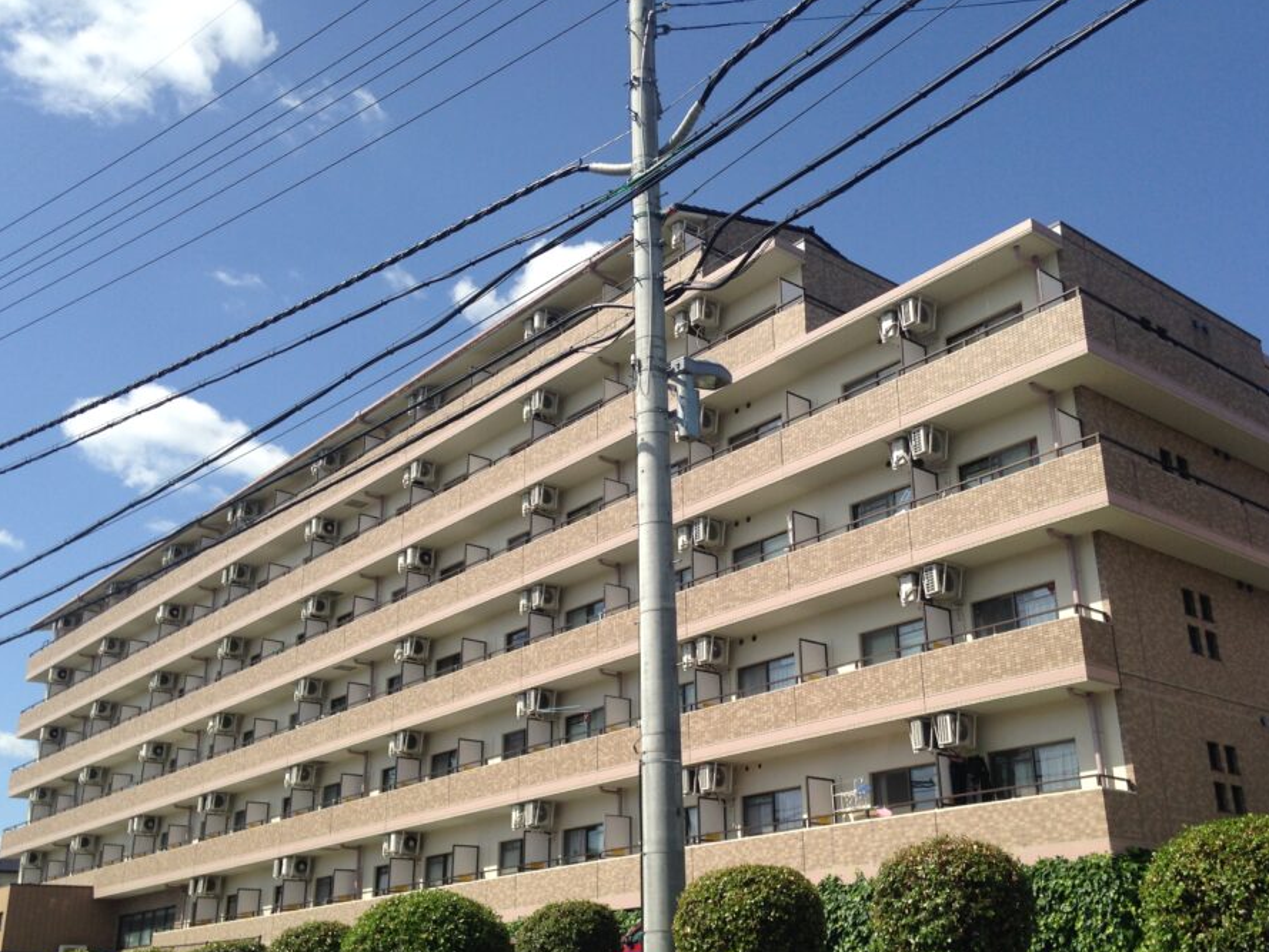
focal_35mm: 38
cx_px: 682
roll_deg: +1.0
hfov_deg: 48.9
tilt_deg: +18.8
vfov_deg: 37.7
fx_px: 1393
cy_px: 534
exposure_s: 1/1506
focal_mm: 4.12
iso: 50
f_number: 2.4
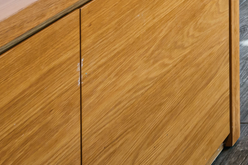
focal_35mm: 66
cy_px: -213
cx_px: 593
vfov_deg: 14.7
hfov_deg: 15.3
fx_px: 455
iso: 100
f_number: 10
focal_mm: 13
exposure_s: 1/2.5
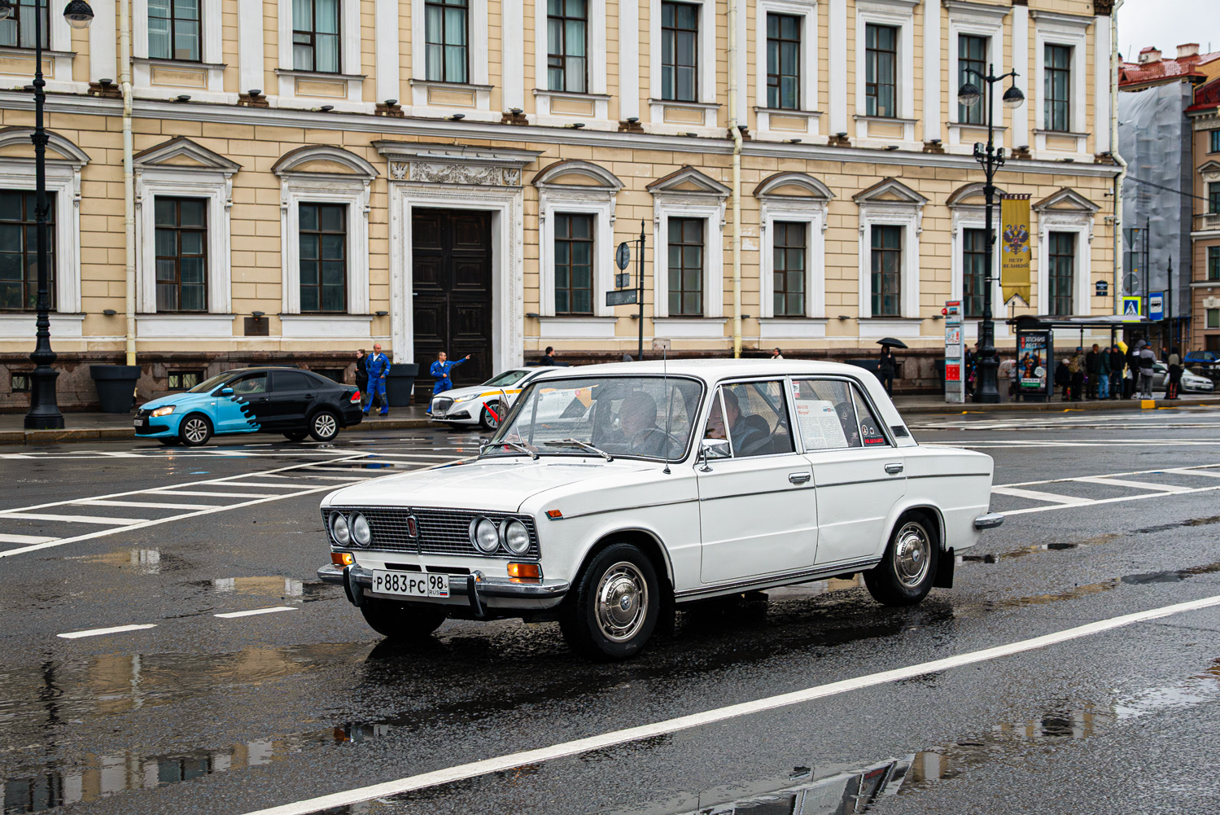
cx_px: 610
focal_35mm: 43
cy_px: 408
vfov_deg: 31.2
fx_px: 1458
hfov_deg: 45.4
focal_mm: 43
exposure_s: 1/400
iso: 800
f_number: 5.6
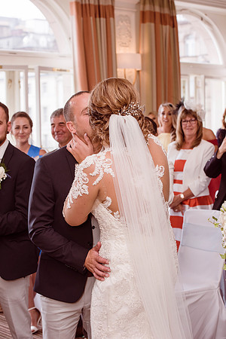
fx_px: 659
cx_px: 113
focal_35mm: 70
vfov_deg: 28.8
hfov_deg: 19.5
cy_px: 170
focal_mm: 70
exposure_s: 1/200
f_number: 5.6
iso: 500
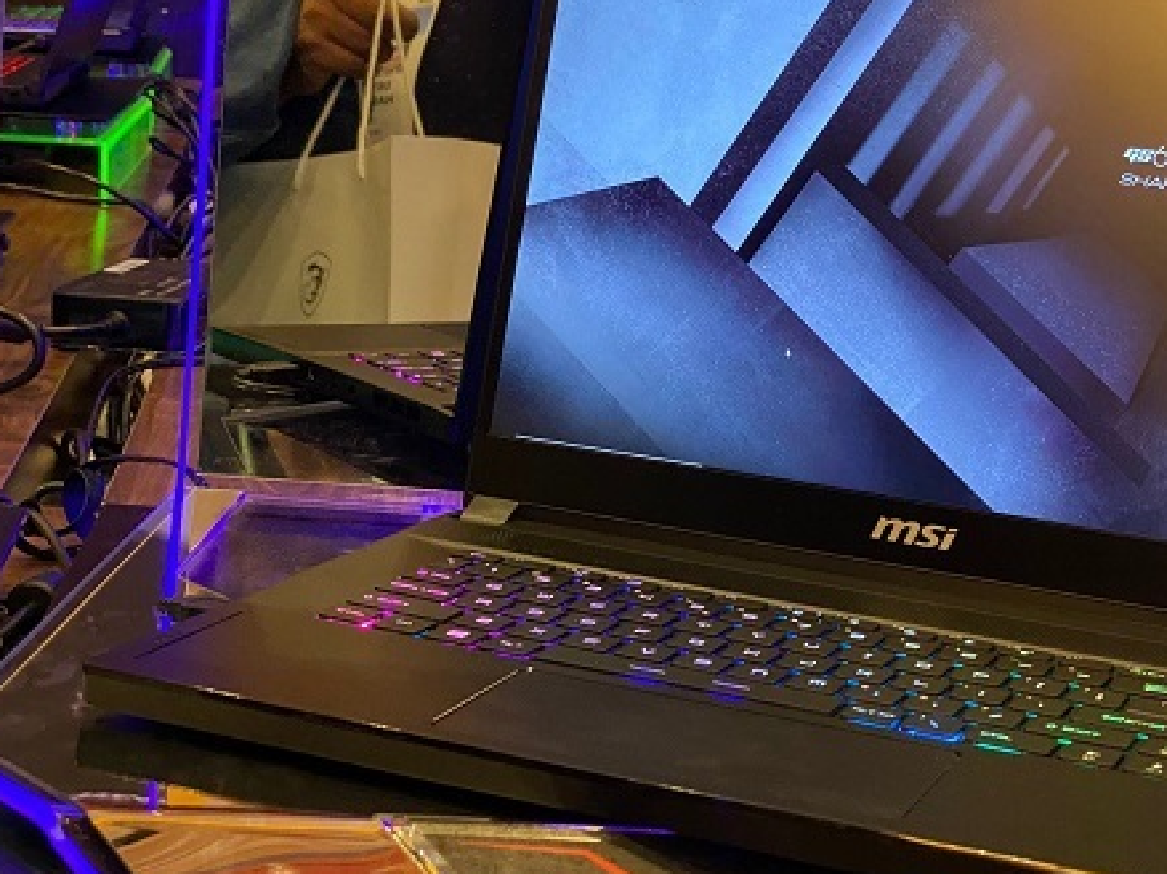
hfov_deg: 25.3
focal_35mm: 77
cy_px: 381
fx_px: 2595
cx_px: 739
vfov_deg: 19.1
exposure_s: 1/40
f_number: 2
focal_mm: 6
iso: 640
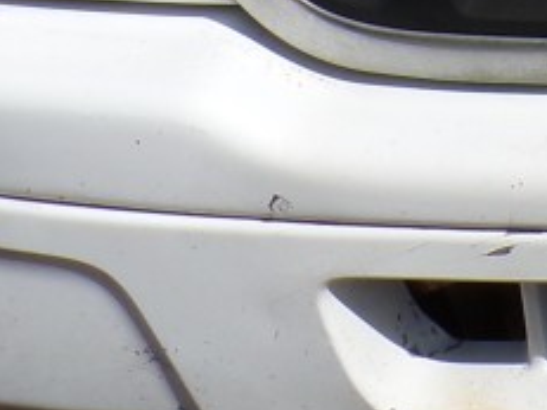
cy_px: -358
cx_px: 867
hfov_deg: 13.8
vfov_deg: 10.4
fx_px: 2101
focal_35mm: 133
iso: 100
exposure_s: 1/850
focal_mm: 4.3
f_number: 5.8
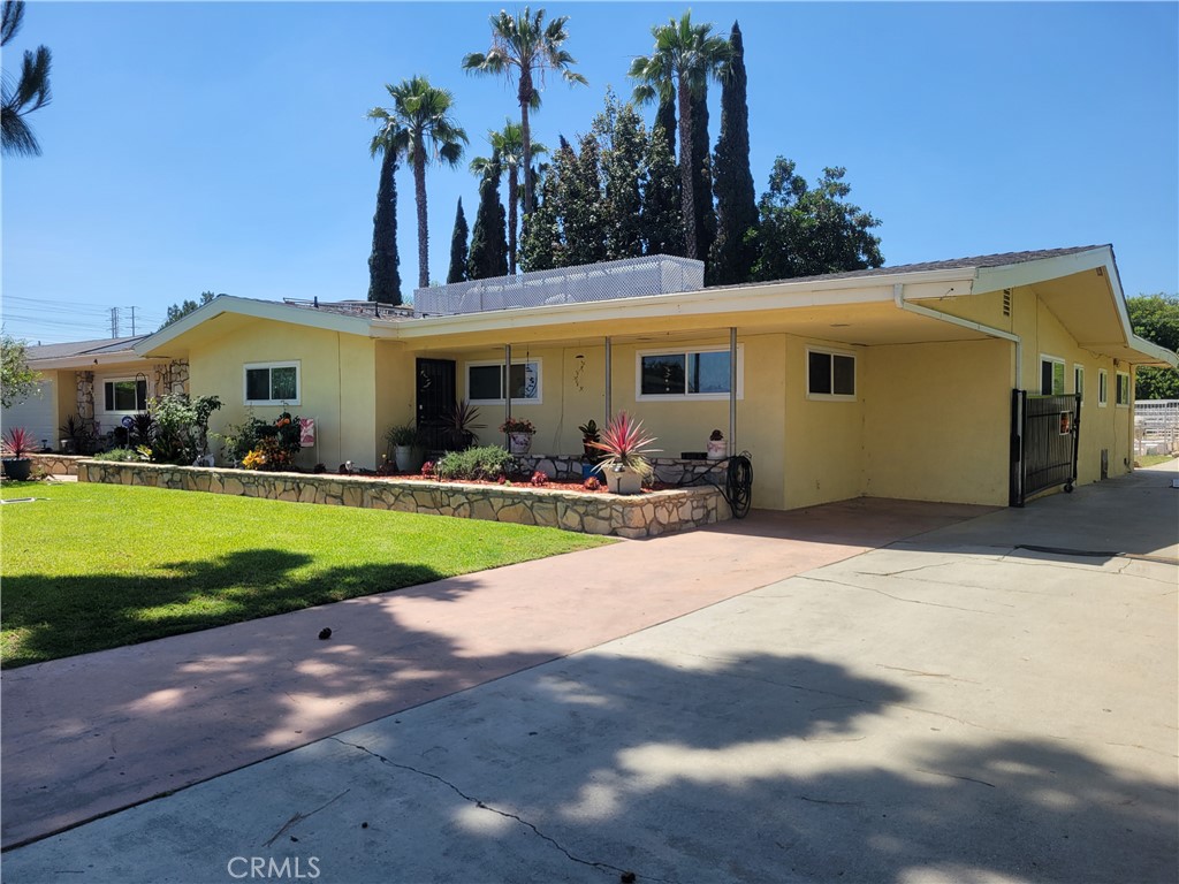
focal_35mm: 26
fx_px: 886
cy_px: 442
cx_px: 590
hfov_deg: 67.3
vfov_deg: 53.1
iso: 40
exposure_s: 1/1663
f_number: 1.8
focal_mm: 5.4
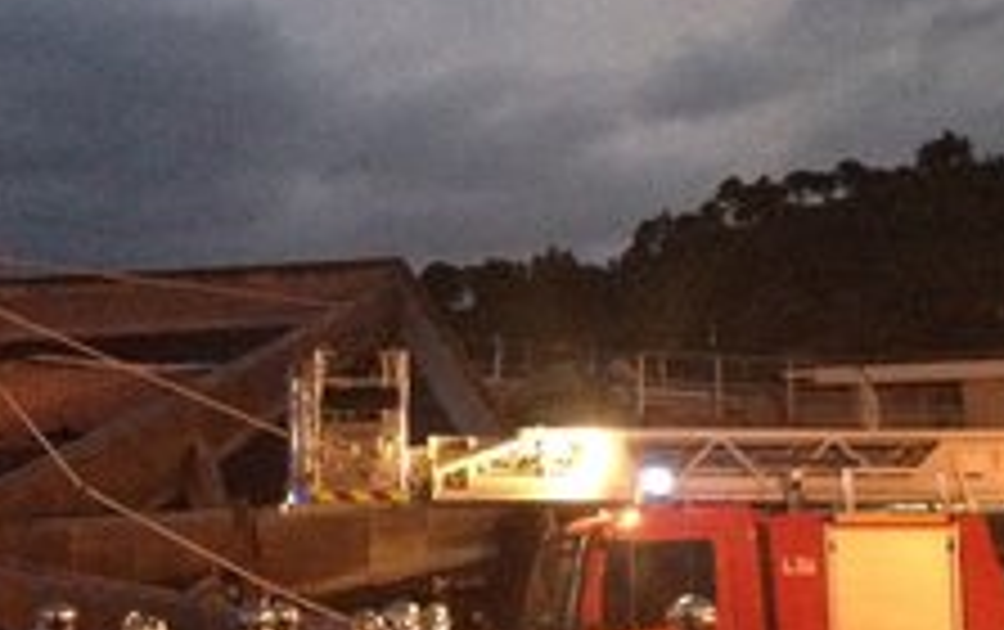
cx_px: 329
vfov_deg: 15.8
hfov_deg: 24.8
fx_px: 2274
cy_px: 412
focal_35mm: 83
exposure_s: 1/15
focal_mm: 4.28
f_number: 2.4
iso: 800
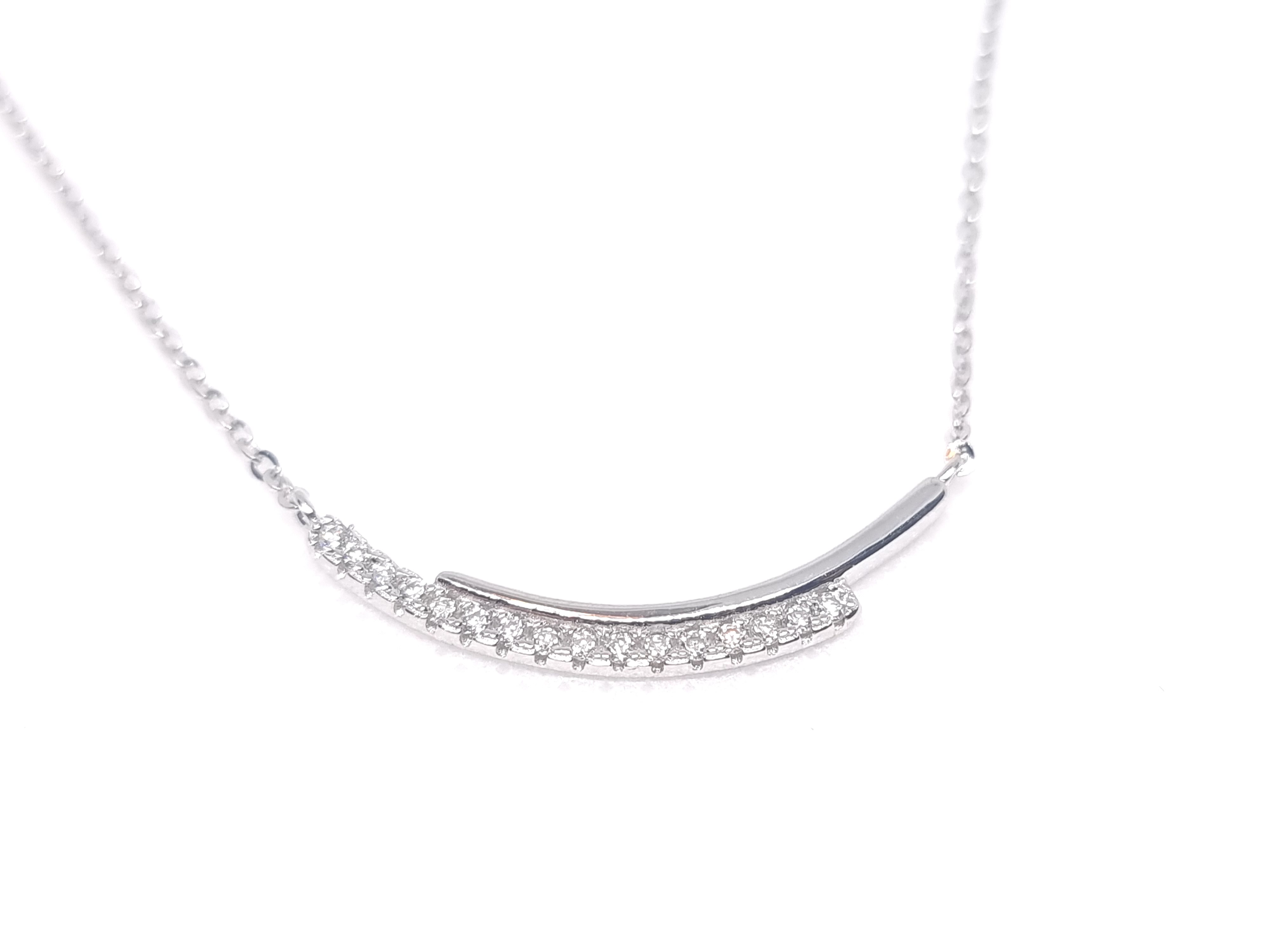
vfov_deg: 56.8
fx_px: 881
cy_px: 476
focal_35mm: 24
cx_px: 635
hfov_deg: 71.6
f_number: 1.8
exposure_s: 1/90
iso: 50
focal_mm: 6.7
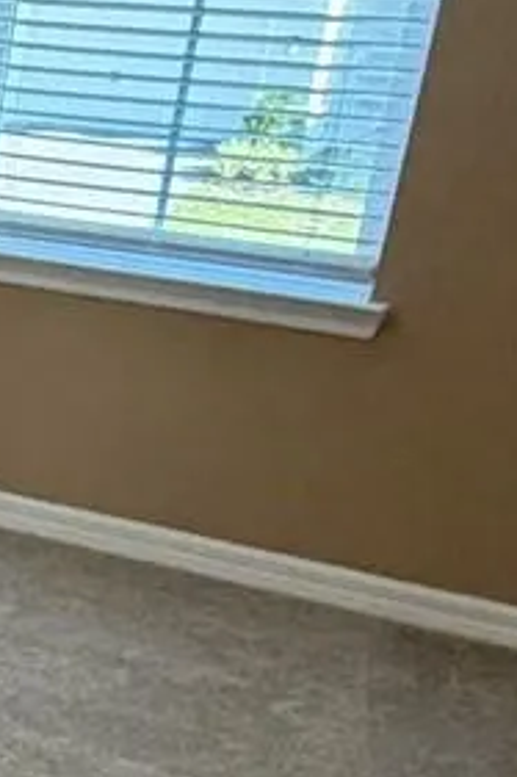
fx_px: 1790
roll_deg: -0.7
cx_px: -619
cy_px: 581
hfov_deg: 13.3
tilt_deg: -21.5
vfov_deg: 24.2
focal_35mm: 83
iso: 250
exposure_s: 1/120
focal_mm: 2.22
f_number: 2.2
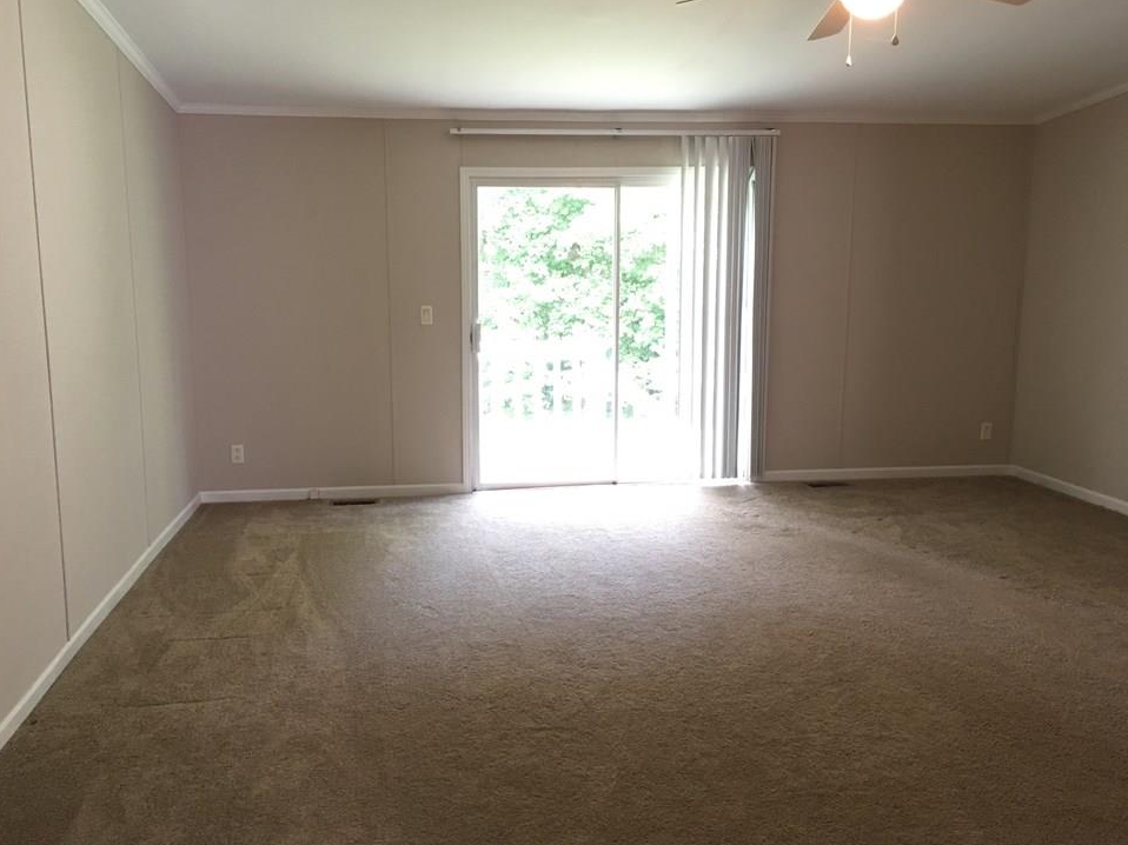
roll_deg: +0.6
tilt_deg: -8.5
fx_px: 1010
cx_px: 553
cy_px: 430
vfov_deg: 45.4
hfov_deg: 58.4
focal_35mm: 31
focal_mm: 4.15
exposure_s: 1/15
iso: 64
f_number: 2.2
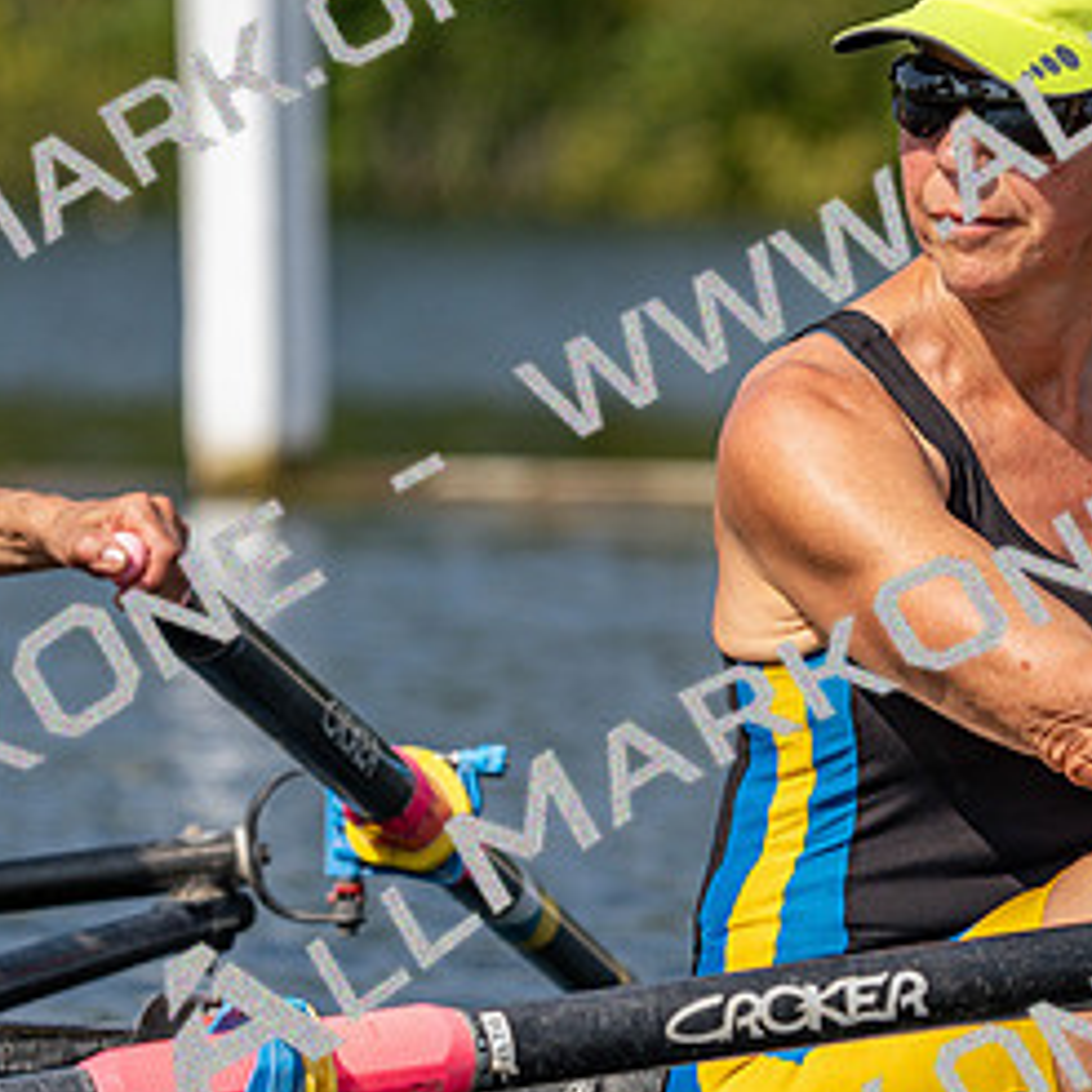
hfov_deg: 3.4
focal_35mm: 515
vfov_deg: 3.4
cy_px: 451
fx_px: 18381
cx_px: 1065
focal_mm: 257
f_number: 5.6
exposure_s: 1/1600
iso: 160
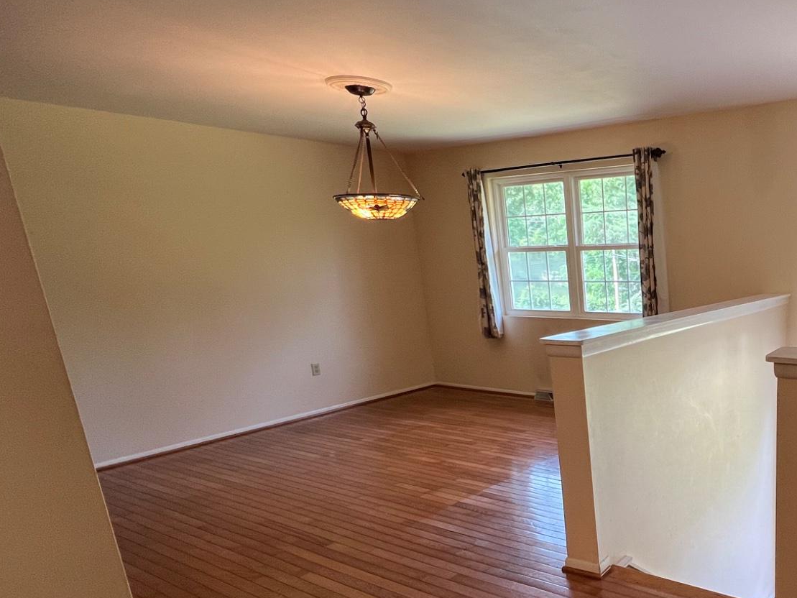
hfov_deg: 61.9
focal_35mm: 24
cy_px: 396
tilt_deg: -14.1
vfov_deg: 55.7
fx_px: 553
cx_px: 696
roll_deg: +1.8
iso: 160
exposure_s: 1/120
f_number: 1.8
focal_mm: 1.57
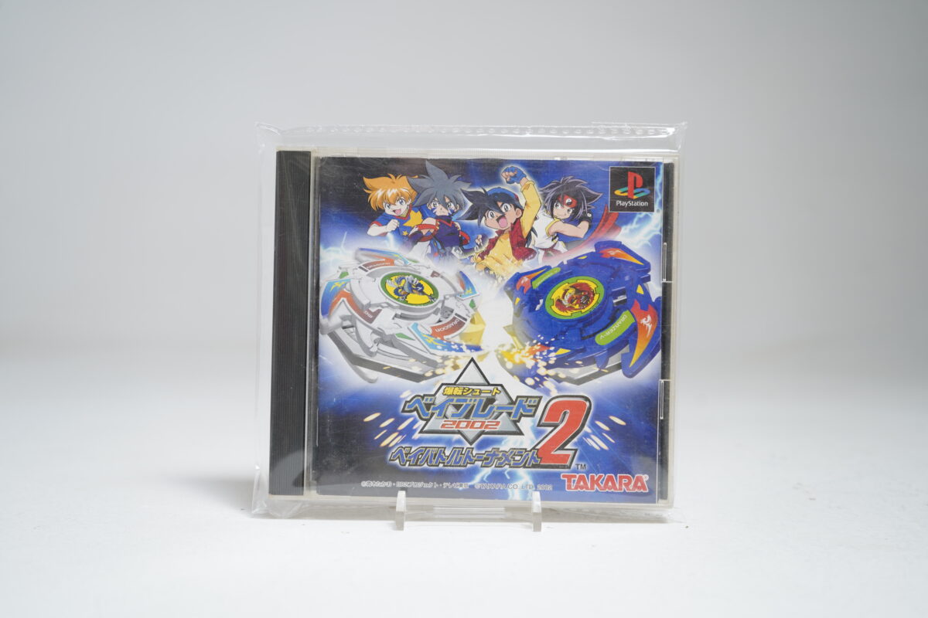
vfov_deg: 29.2
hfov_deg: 42.7
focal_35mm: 46
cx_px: 464
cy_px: 309
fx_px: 1186
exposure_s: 1/5
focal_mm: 46
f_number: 5.6
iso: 100
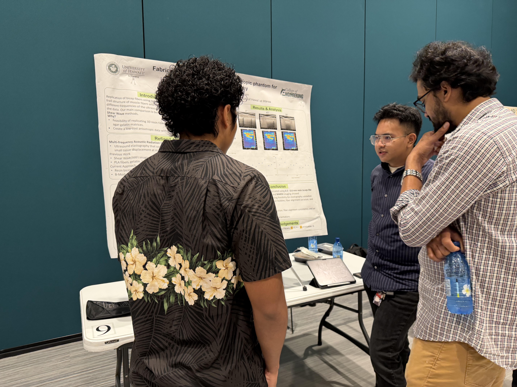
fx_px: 358
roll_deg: +0.7
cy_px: 194
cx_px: 258
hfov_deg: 71.6
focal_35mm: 24
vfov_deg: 56.8
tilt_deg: -6.0
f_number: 1.78
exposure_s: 1/60
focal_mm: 6.76
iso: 200
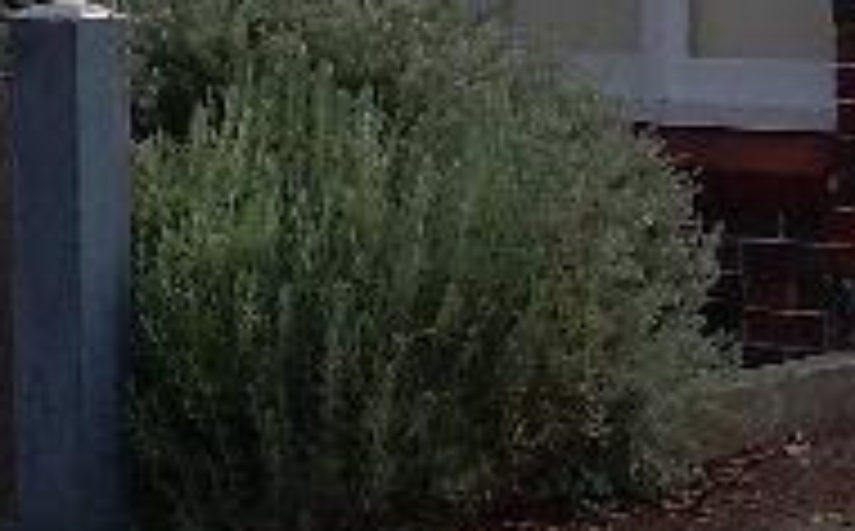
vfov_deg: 7.5
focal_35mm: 170
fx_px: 3954
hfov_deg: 12.0
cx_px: -266
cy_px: -284
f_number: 4.6
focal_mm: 6.3
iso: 50
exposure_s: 1/420
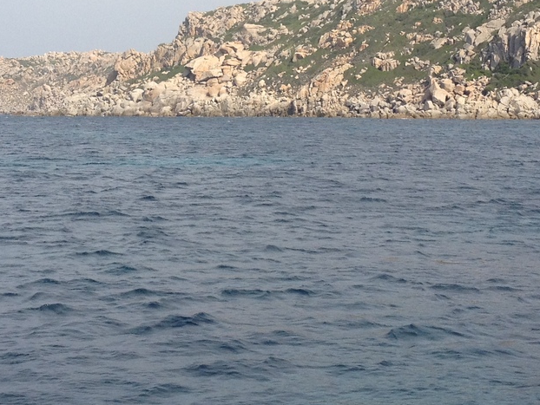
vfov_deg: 16.1
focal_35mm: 90
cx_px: 184
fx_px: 1405
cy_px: 11
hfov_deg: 21.7
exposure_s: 1/1672
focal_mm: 4.28
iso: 64
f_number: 2.4
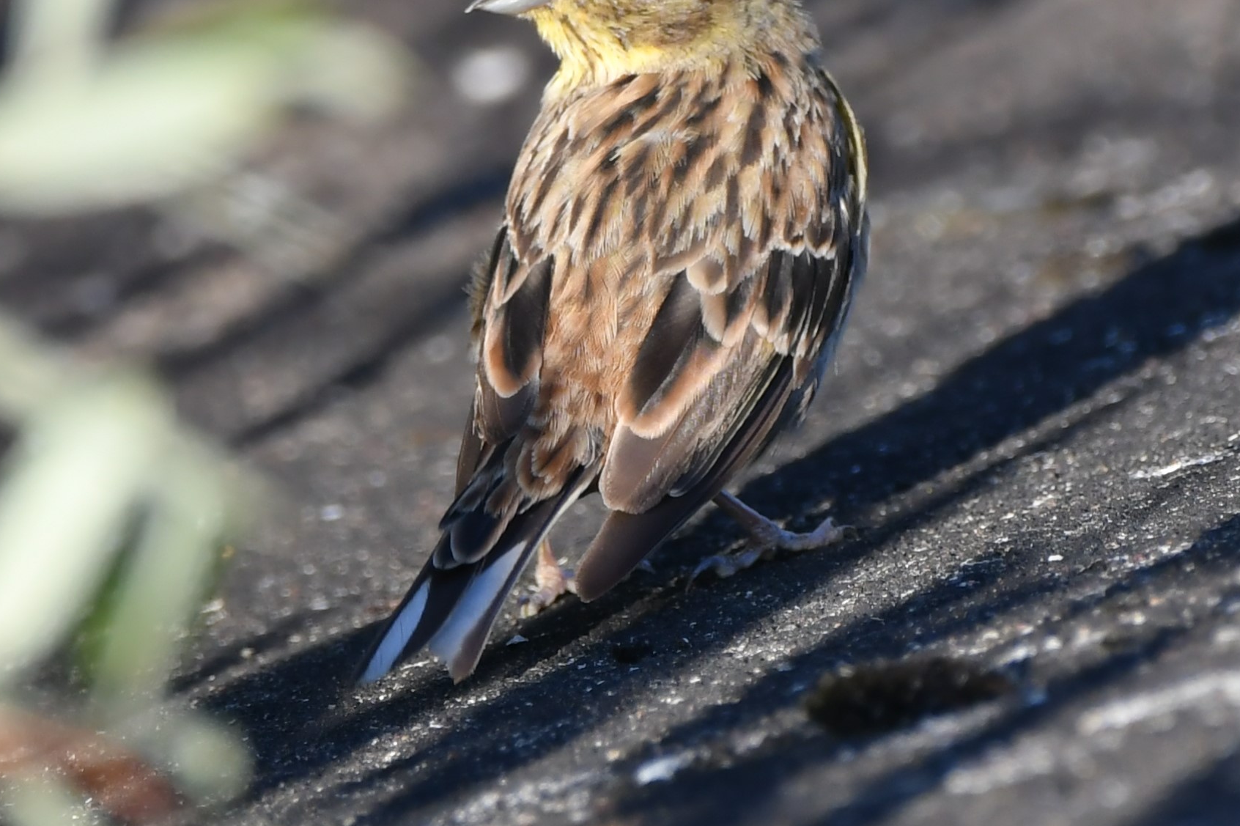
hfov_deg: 1.2
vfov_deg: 0.8
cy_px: 151
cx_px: 518
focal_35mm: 1757
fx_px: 60498
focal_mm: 500
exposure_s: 1/800
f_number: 5.6
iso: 400
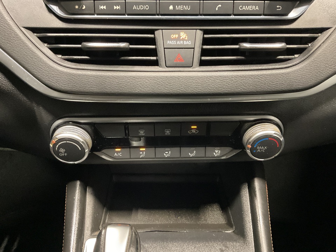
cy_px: 126
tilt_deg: -37.7
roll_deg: -1.4
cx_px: 168
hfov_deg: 61.7
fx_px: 281
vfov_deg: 48.2
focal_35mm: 29
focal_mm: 3
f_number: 1.8
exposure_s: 1/30
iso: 500
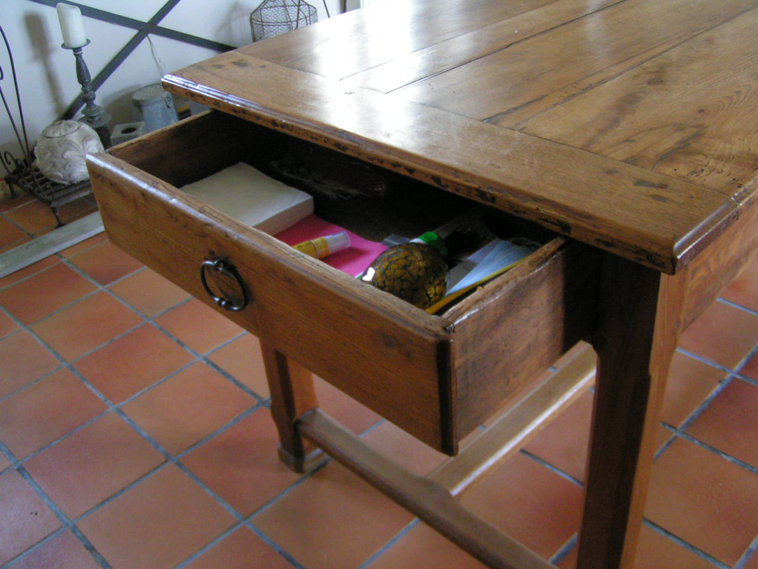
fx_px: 832
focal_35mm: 38
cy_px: 284
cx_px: 379
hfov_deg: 49.0
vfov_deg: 37.7
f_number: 2.8
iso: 160
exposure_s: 1/40
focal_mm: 5.8
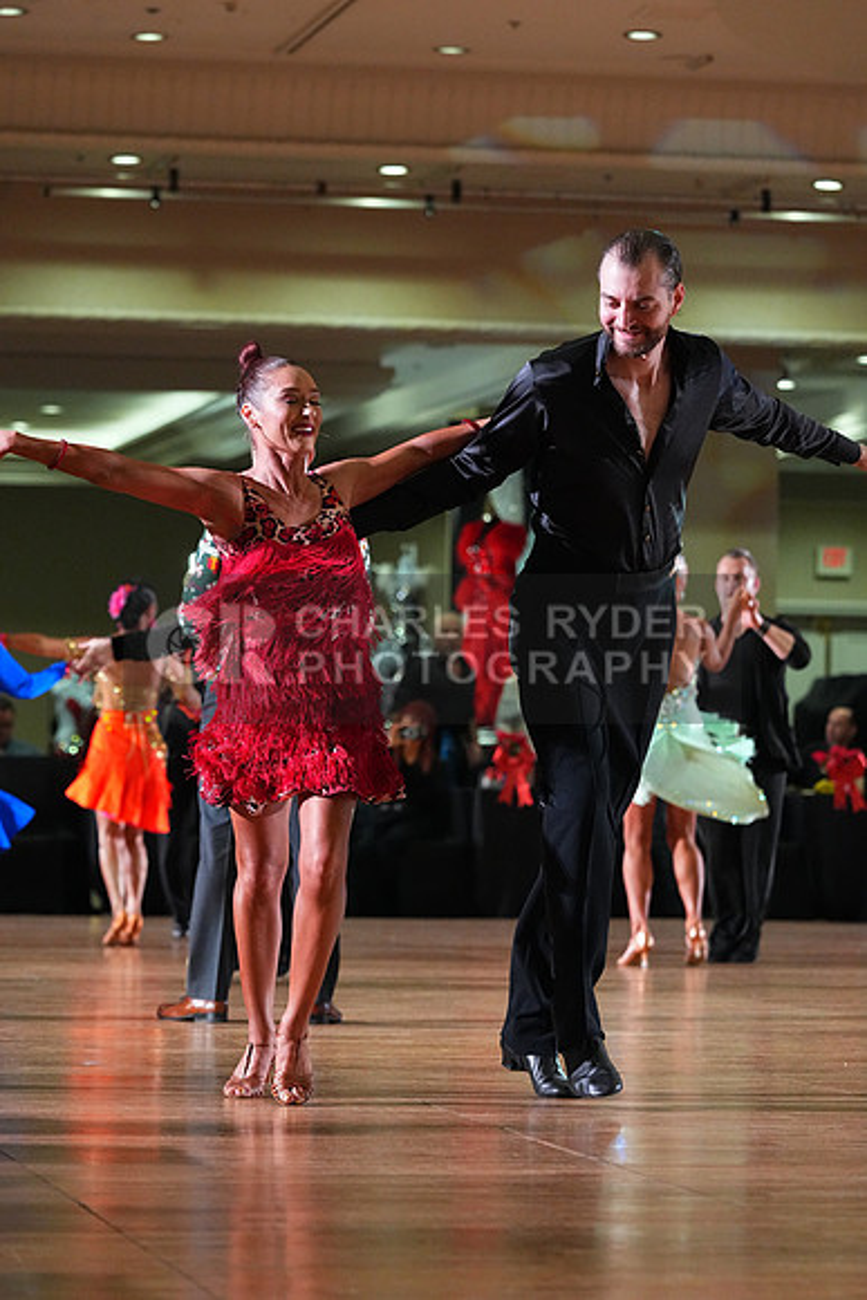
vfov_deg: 13.8
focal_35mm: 149
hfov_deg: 9.2
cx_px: 434
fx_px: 5379
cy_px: 650
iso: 8000
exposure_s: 1/400
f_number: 5
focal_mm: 149
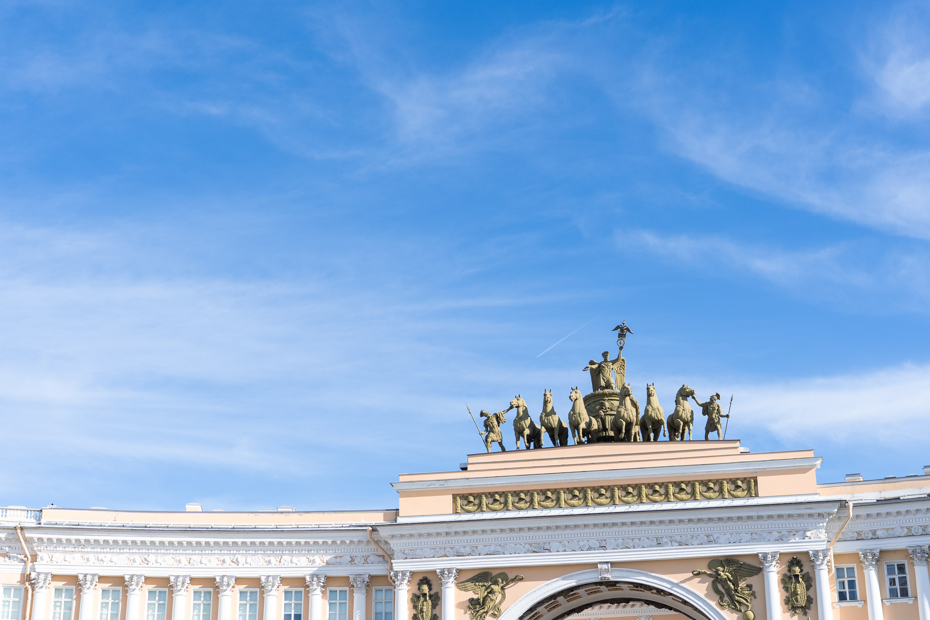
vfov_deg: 25.1
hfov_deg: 36.9
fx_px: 1395
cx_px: 465
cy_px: 310
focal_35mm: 54
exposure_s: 1/3200
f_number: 2.8
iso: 200
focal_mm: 36
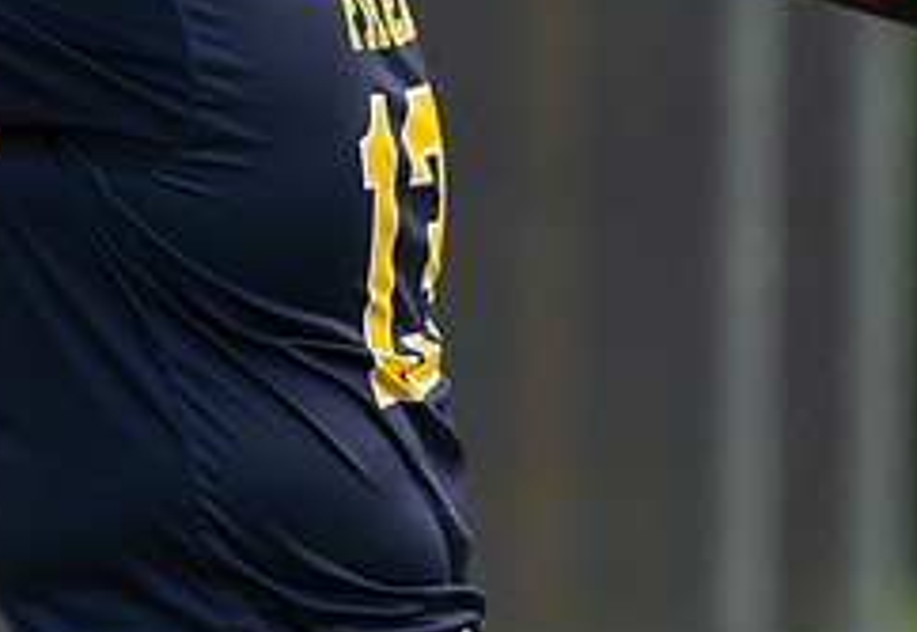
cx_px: 112
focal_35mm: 438
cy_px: -45
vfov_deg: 3.2
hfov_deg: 4.7
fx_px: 11278
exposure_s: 1/320
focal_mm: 165
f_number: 2.8
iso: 160
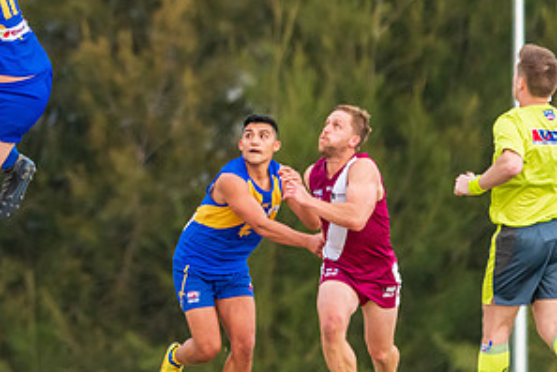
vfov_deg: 1.3
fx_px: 16245
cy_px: 36
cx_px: -38
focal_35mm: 1050
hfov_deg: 2.0
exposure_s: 1/1250
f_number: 6
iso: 1800
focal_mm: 420
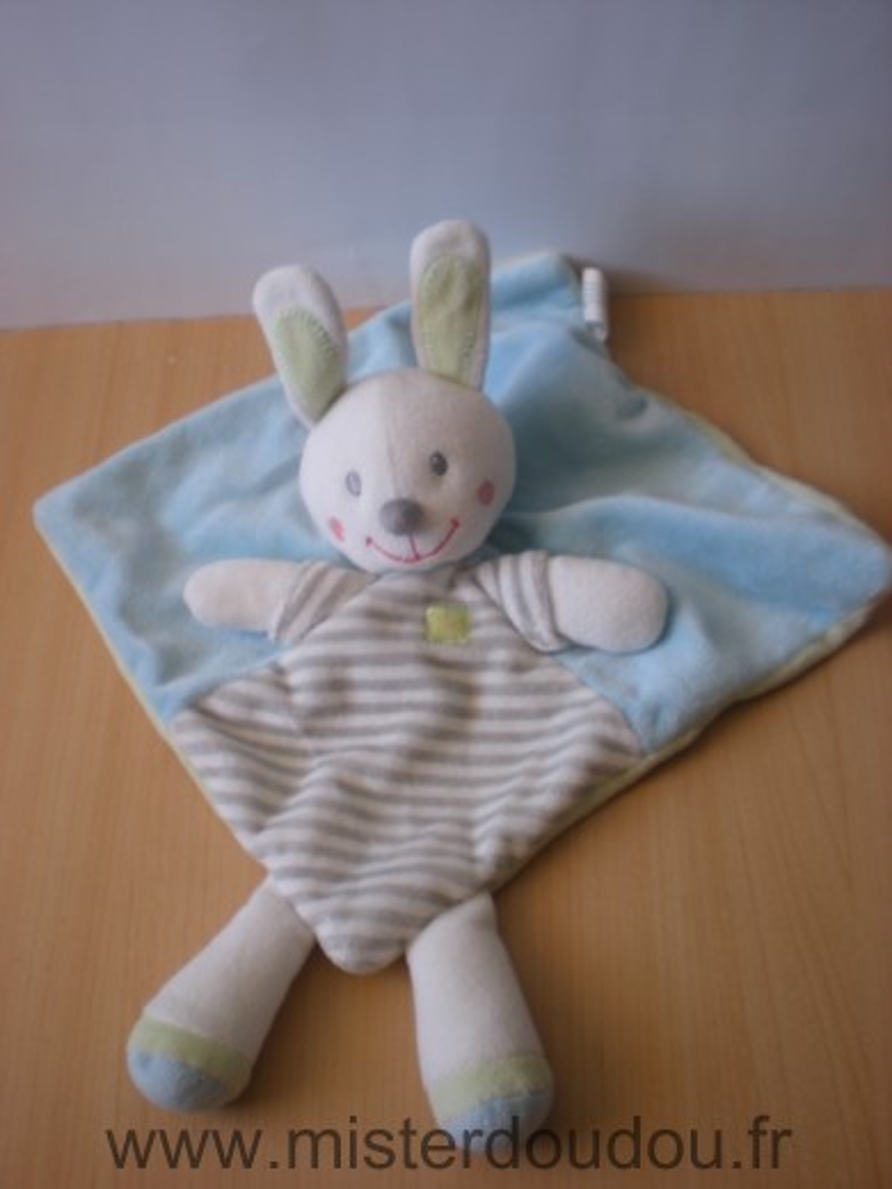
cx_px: 446
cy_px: 594
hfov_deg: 37.7
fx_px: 1306
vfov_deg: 49.0
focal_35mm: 38
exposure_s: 1/57.2
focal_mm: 6.3
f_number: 3.1
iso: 85
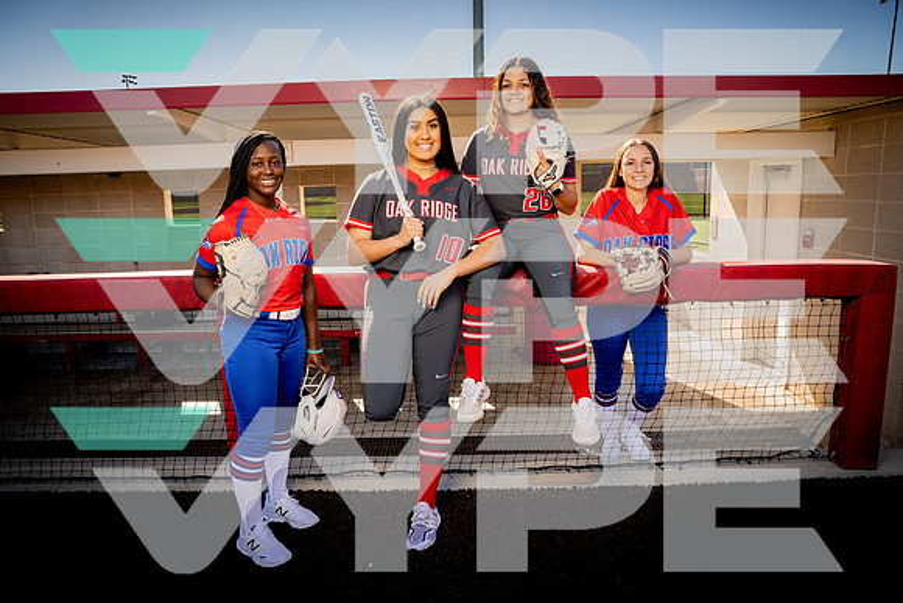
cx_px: 452
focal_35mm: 24
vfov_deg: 53.2
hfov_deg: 73.7
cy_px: 302
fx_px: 602
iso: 250
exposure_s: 1/250
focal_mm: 24
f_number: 7.1
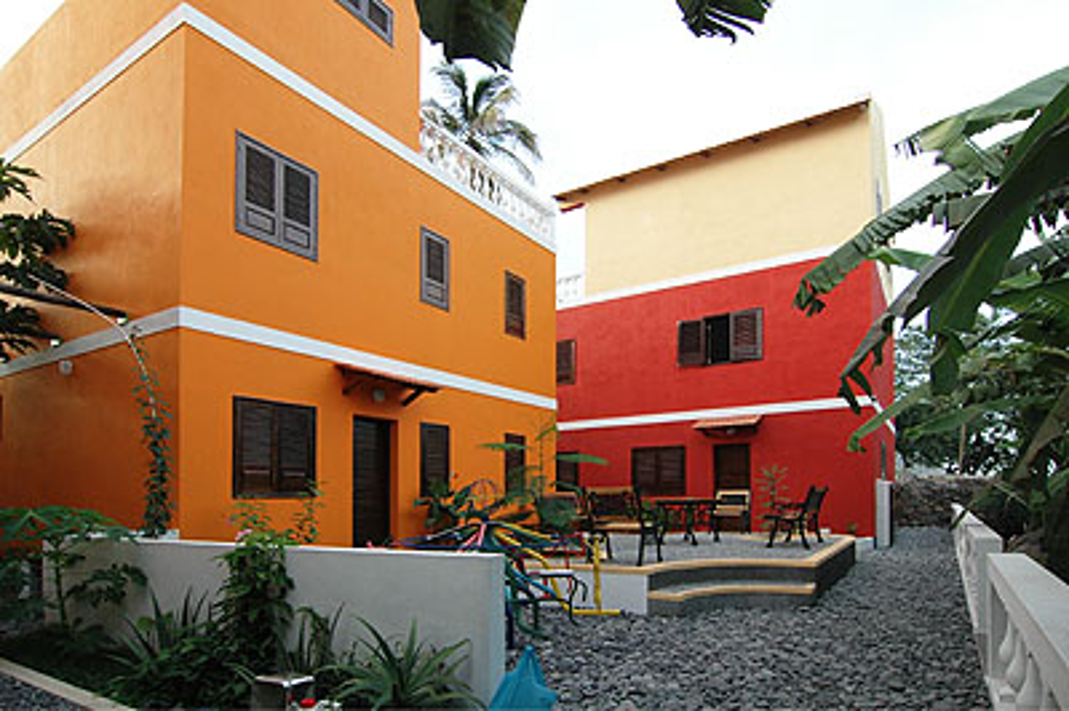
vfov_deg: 67.3
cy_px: 356
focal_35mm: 18
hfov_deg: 90.0
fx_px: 534
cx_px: 534
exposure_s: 1/160
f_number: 6.3
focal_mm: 12
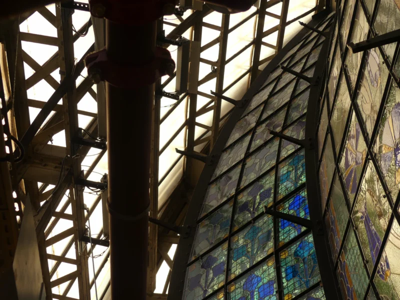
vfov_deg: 28.0
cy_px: 150
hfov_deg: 36.8
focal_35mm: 52
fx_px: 601
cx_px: 200
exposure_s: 1/400
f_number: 2.8
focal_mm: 9.4
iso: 100
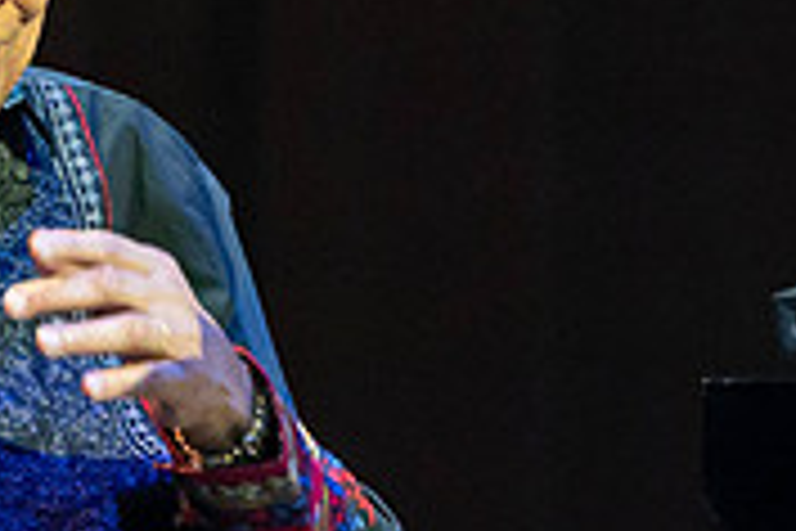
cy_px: 330
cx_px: 243
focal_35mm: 1829
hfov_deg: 1.1
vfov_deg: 0.8
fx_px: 40438
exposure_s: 1/250
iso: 3200
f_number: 5.6
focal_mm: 400
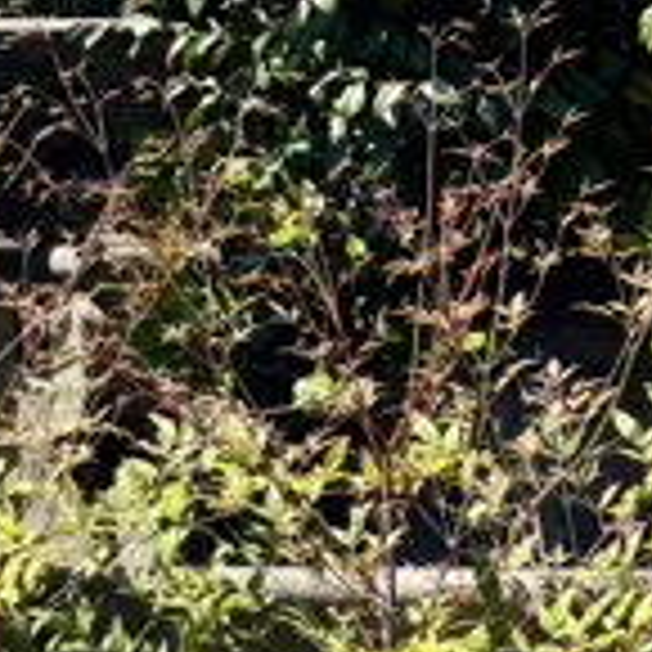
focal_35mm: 111
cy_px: -366
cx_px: -796
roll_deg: -0.3
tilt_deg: +10.8
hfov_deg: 12.9
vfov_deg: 14.5
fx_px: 2365
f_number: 1.6
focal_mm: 5.96
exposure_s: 1/2242
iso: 50
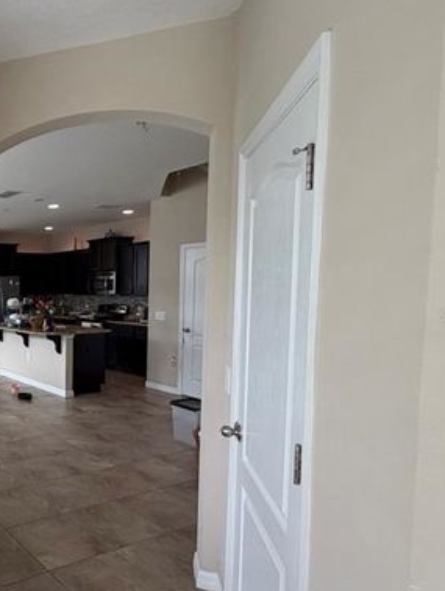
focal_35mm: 26
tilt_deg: -3.2
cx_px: -46
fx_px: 445
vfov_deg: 67.2
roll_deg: +0.8
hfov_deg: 41.9
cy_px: 315
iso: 125
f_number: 2.2
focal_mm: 2.22
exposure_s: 1/121
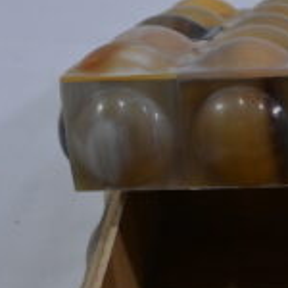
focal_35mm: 119
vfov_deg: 14.4
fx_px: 1120
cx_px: 430
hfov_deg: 13.8
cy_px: 297
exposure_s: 1/125
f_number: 9
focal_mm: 35
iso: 500
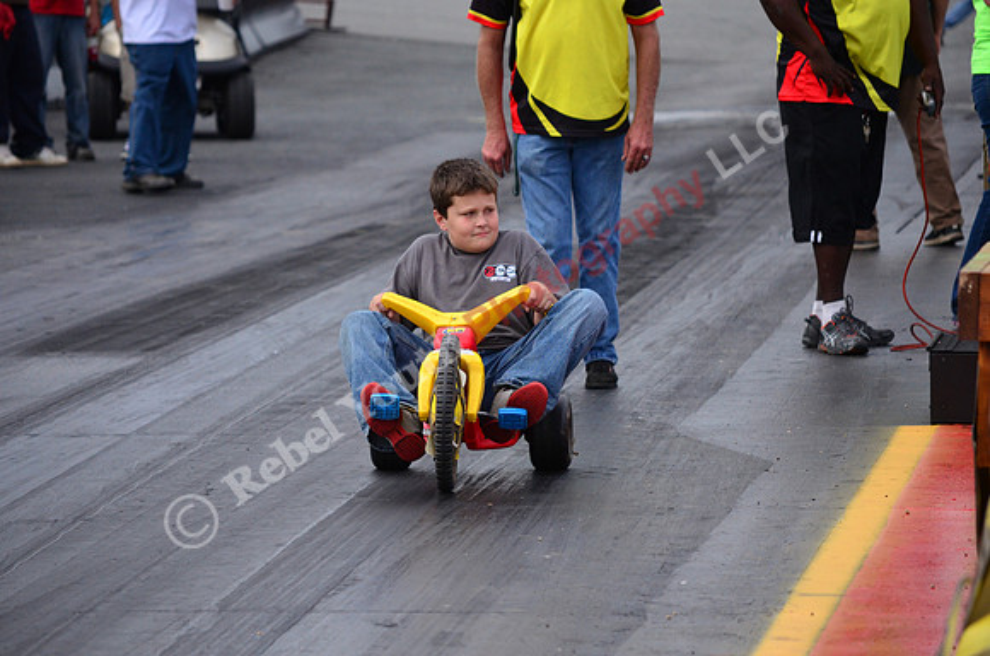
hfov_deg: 9.2
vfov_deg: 6.1
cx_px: 495
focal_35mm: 225
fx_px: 6174
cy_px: 328
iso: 1000
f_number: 5.6
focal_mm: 150
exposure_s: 1/2000
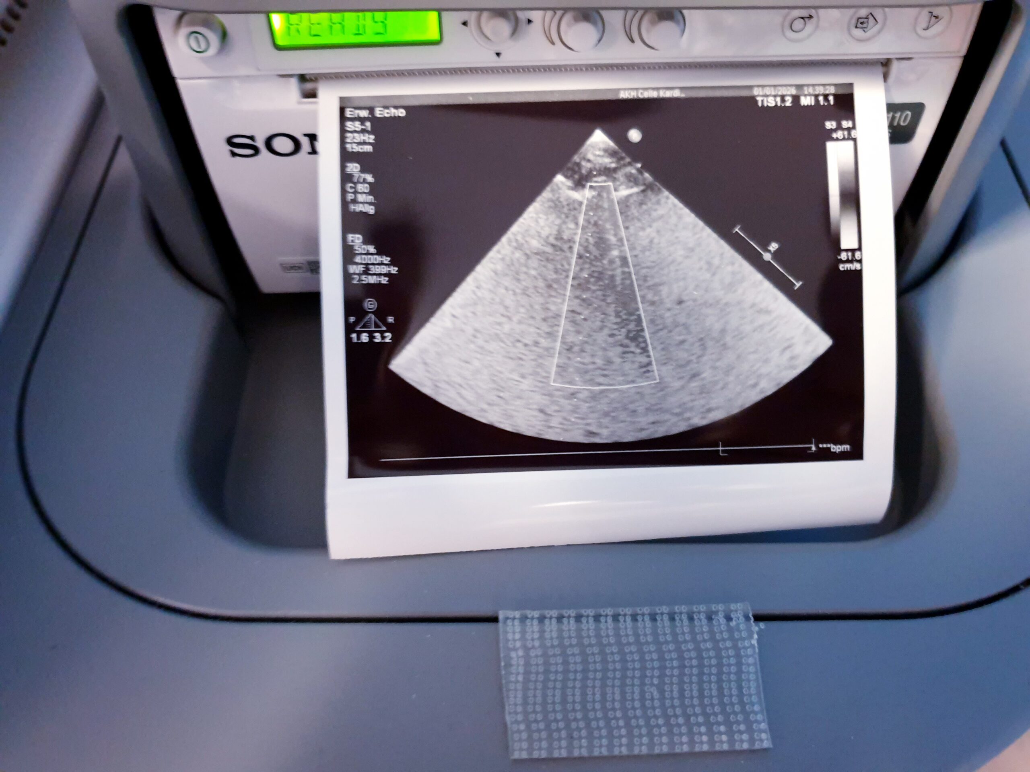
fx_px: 774
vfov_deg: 53.1
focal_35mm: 26
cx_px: 515
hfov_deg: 67.3
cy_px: 386
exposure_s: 1/11
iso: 250
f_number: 1.5
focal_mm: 4.3
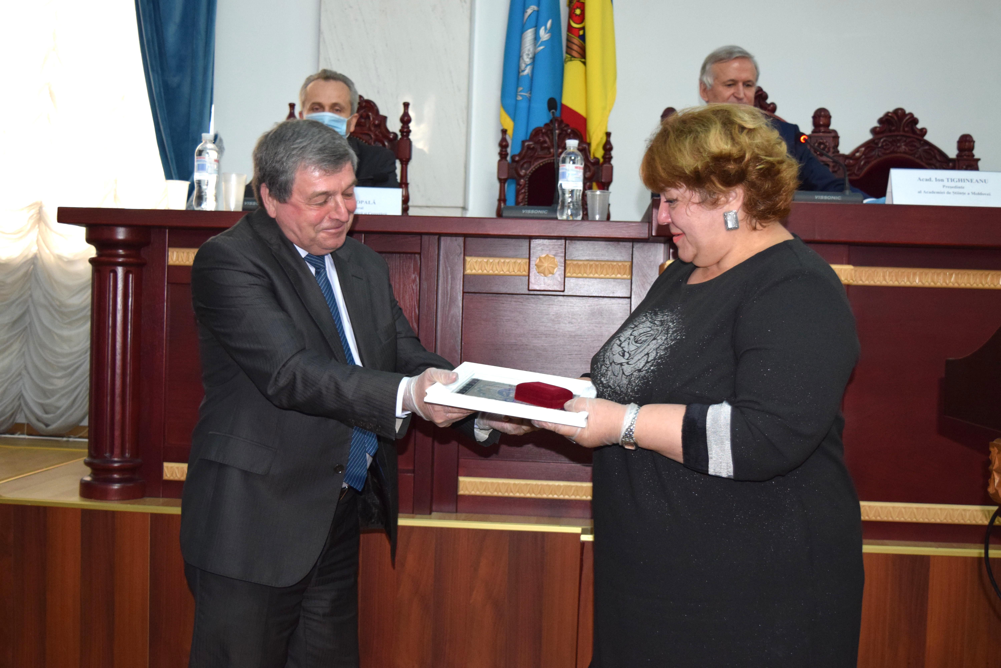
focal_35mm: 42
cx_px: 500
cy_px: 334
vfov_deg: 31.9
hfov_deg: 46.4
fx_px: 1168
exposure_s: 1/60
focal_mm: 28
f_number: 4.2
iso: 1800
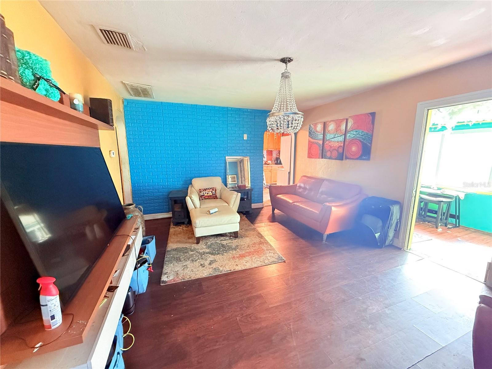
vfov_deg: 85.7
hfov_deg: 102.1
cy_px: 184
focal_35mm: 14
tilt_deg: -9.2
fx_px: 199
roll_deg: -0.5
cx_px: 246
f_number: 2.2
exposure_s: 1/60
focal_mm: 2.22
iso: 1000
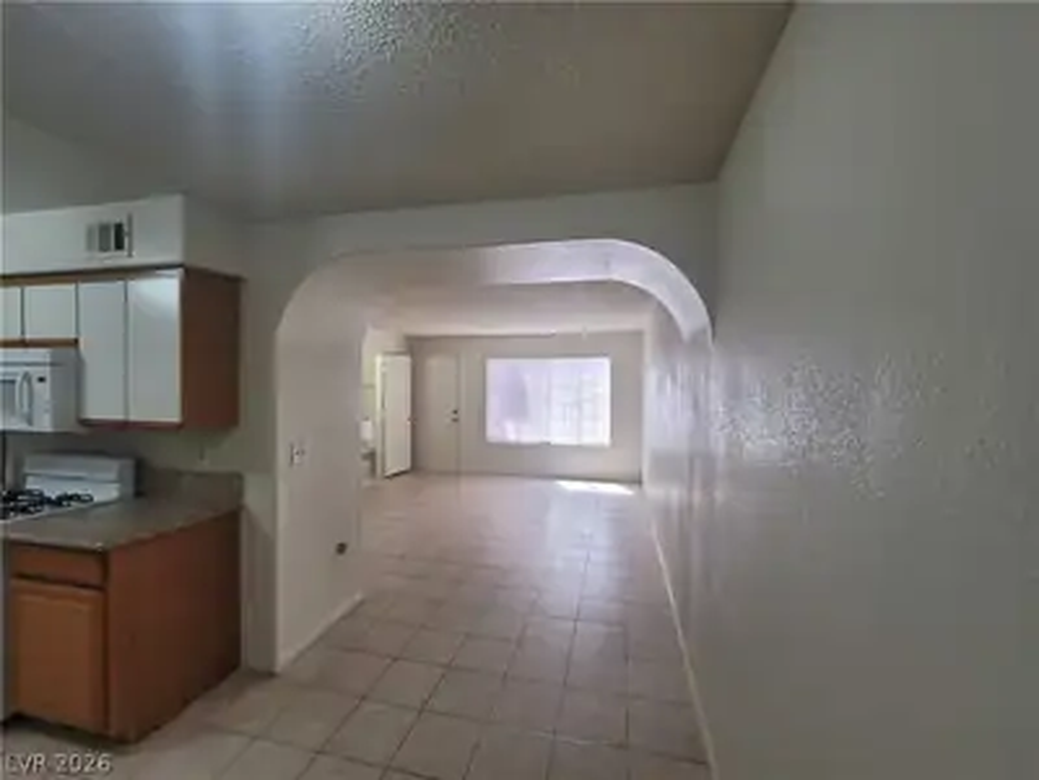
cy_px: 390
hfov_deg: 106.2
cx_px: 520
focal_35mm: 13
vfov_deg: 89.9
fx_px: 390
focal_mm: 2.2
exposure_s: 1/60
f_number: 2.2
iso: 80
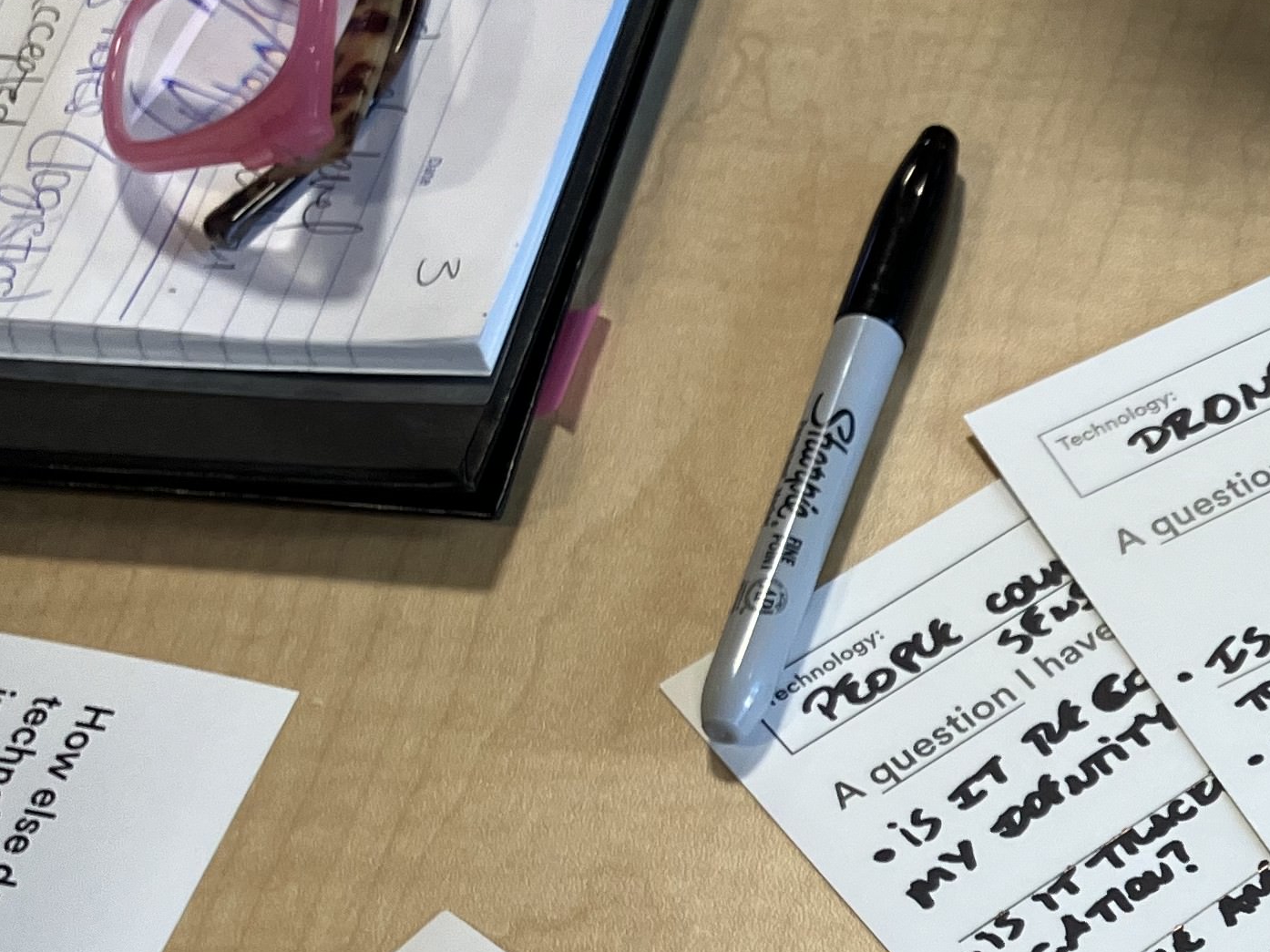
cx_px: 1559
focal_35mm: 81
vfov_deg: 18.0
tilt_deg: -55.7
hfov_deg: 22.1
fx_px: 2971
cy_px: 783
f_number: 1.8
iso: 50
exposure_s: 1/78
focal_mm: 3.99
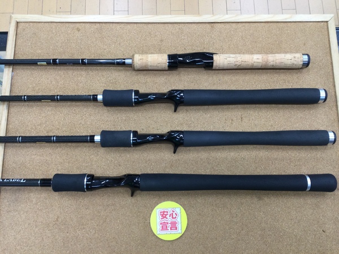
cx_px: 170
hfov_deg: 58.4
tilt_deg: -79.0
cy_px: 127
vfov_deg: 45.4
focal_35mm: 31
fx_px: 304
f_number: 2.4
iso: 50
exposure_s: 1/30
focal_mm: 3.3
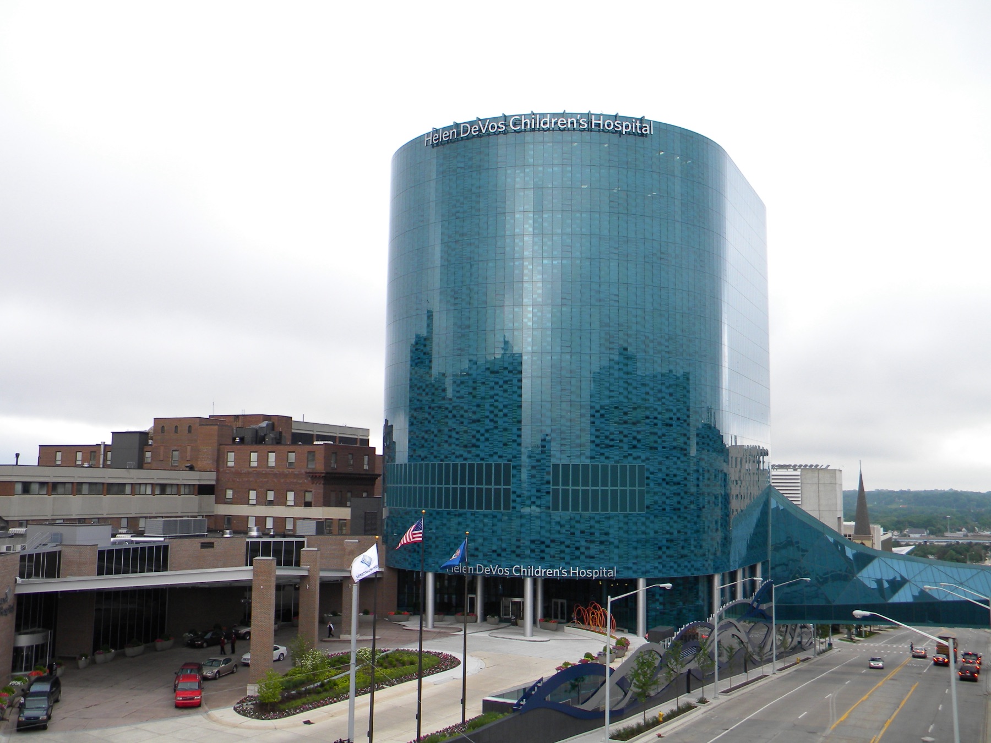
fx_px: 1031
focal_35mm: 36
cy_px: 372
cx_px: 496
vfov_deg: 39.7
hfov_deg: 51.4
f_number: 3.7
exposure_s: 1/108
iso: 80
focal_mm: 6.4
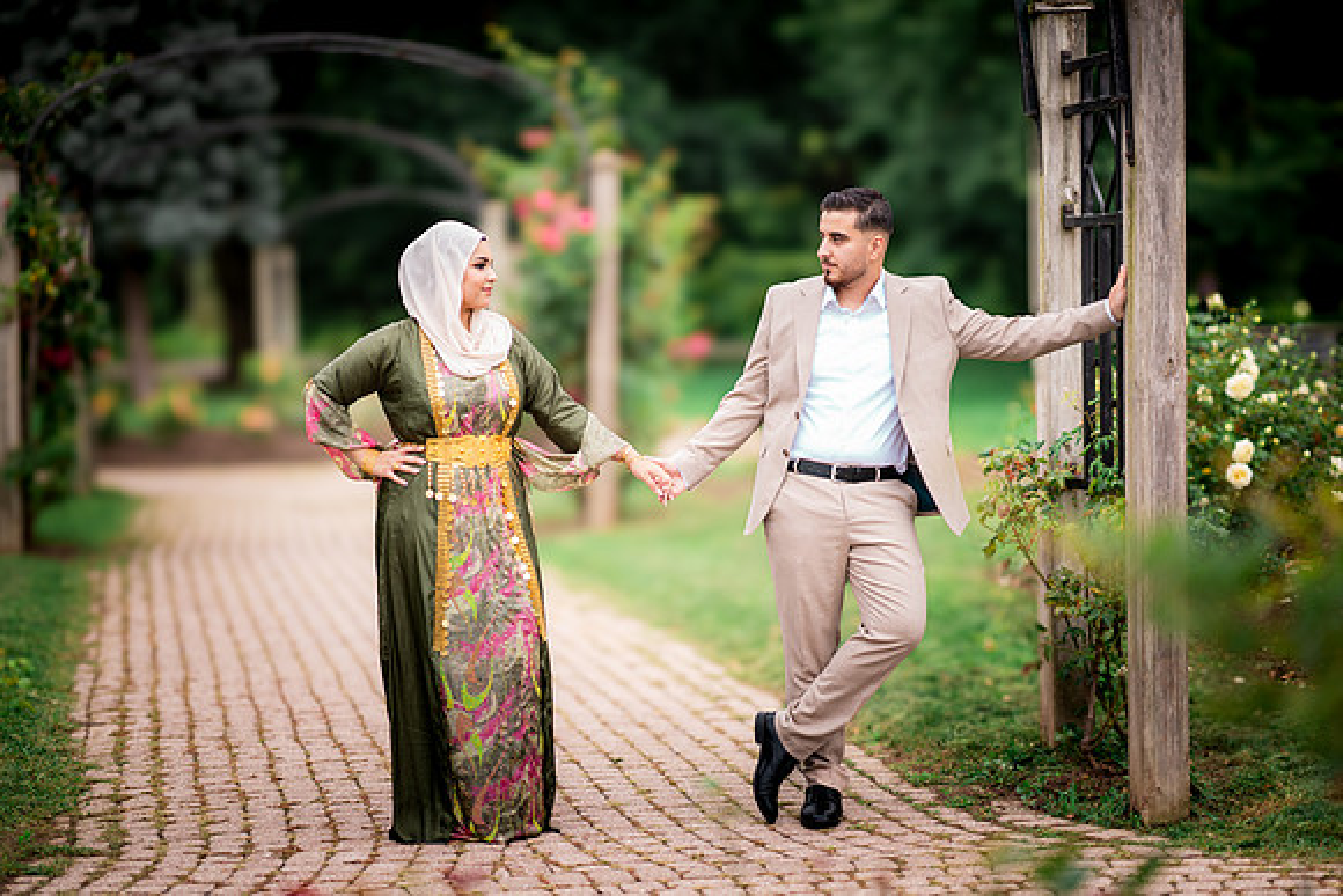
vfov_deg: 16.1
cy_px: 448
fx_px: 3172
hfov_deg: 23.9
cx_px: 672
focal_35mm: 85
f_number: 1.4
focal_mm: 85
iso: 100
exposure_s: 1/1600
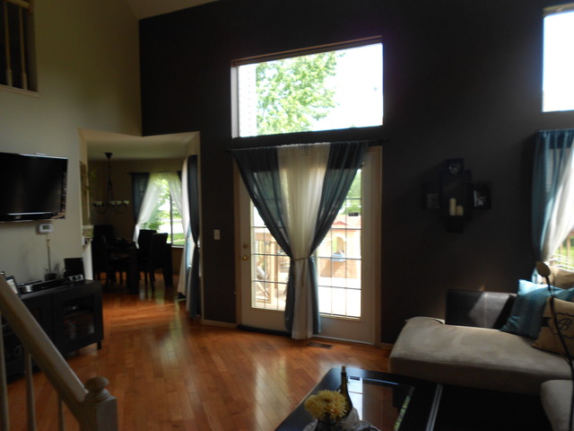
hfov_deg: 67.3
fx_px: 431
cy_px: 216
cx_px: 287
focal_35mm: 26
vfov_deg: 53.1
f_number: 3.2
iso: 80
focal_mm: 4.6
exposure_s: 1/80
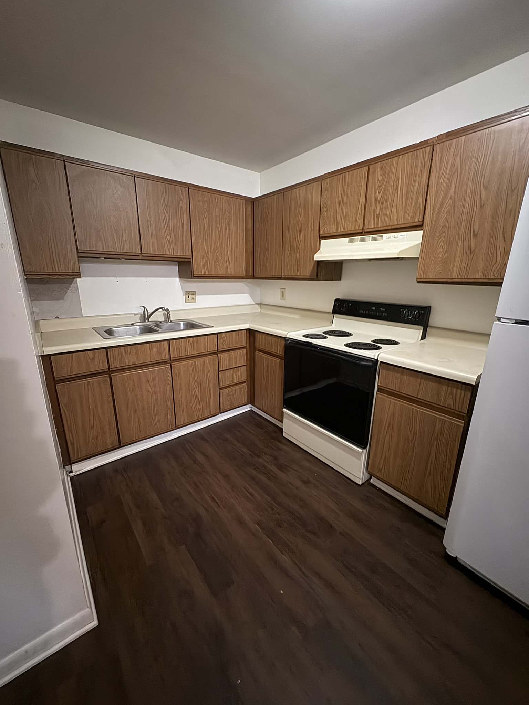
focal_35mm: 14
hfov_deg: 85.7
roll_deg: -0.6
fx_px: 285
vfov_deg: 102.1
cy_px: 352
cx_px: 264
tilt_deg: -14.7
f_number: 2.2
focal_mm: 2.22
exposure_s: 1/30
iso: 800
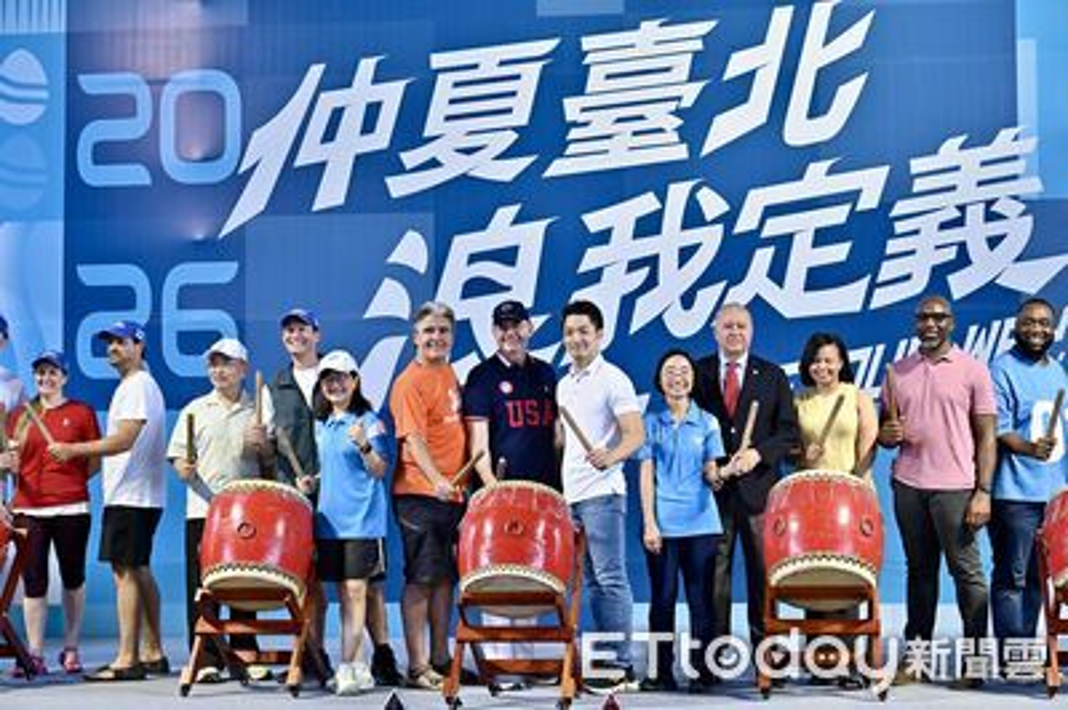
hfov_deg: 28.9
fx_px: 2075
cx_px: 534
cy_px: 355
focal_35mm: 70
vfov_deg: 19.4
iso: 2000
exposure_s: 1/250
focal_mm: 70
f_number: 5.6
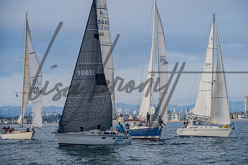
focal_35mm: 118
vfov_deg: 11.6
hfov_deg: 17.3
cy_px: 87
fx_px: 816
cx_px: 132
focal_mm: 110
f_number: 6.3
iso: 400
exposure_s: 1/800
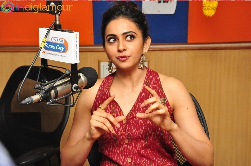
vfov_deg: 20.1
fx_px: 470
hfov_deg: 29.9
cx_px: 126
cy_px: 83
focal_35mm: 68
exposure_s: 1/125
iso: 1600
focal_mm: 45
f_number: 8
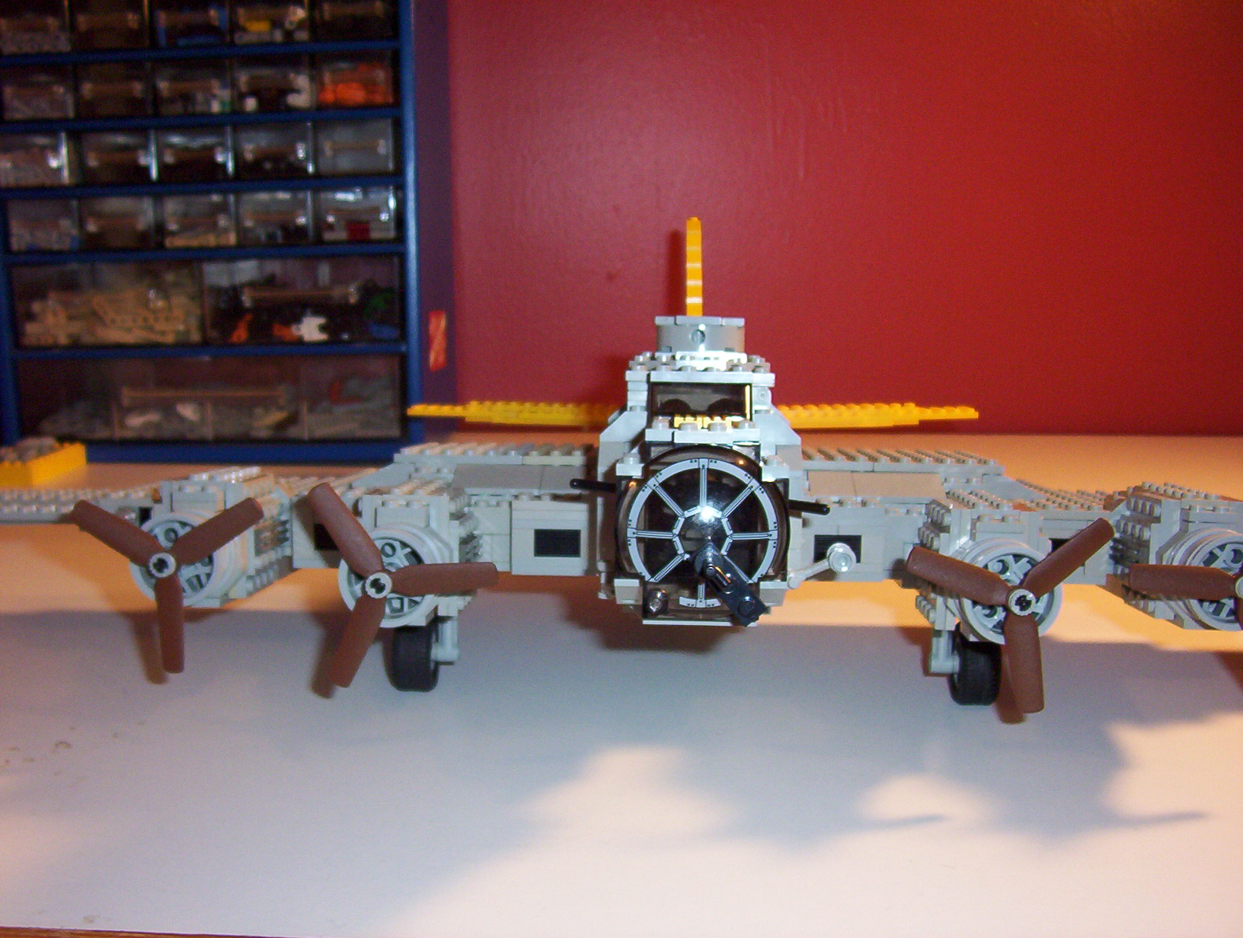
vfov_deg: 39.8
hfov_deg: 51.2
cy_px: 469
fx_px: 1296
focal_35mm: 36
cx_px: 622
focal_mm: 5.54
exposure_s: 1/30
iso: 140
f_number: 2.76
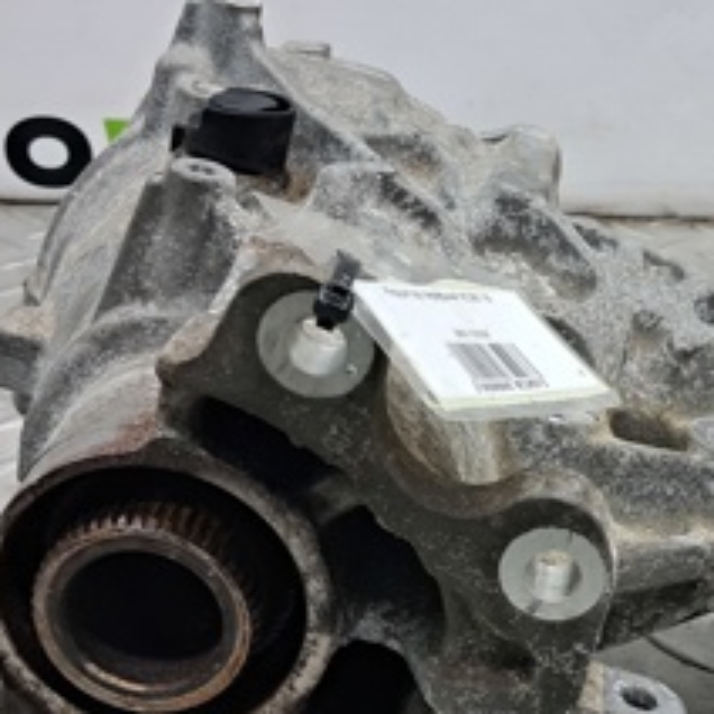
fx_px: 1680
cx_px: 586
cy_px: 443
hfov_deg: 23.6
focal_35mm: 72
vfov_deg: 23.9
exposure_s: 1/50
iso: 100
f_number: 1.8
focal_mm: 4
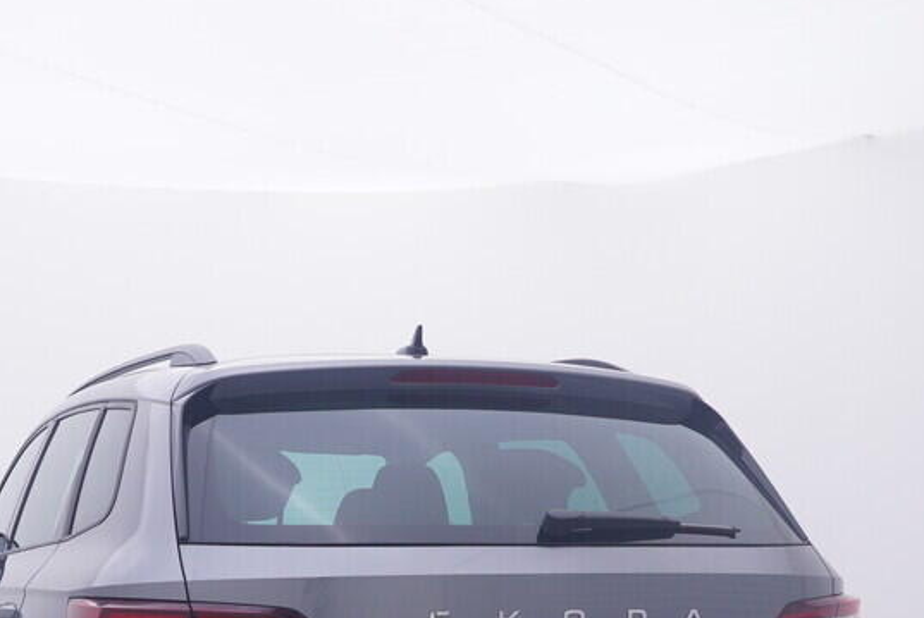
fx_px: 1550
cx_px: 262
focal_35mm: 60
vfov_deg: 21.8
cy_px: 609
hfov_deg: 32.7
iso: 200
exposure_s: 1/80
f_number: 5
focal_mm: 15
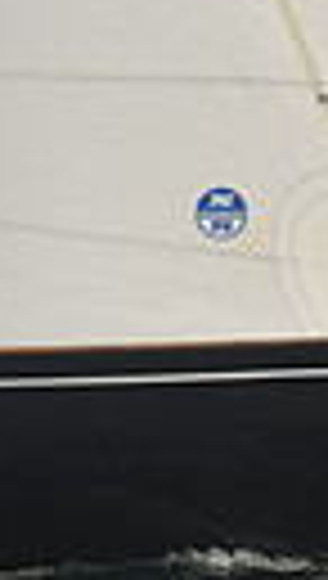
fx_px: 14453
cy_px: 83
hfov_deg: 1.3
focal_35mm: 939
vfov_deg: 2.3
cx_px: 1285
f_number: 6.3
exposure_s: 1/800
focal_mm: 200
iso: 400
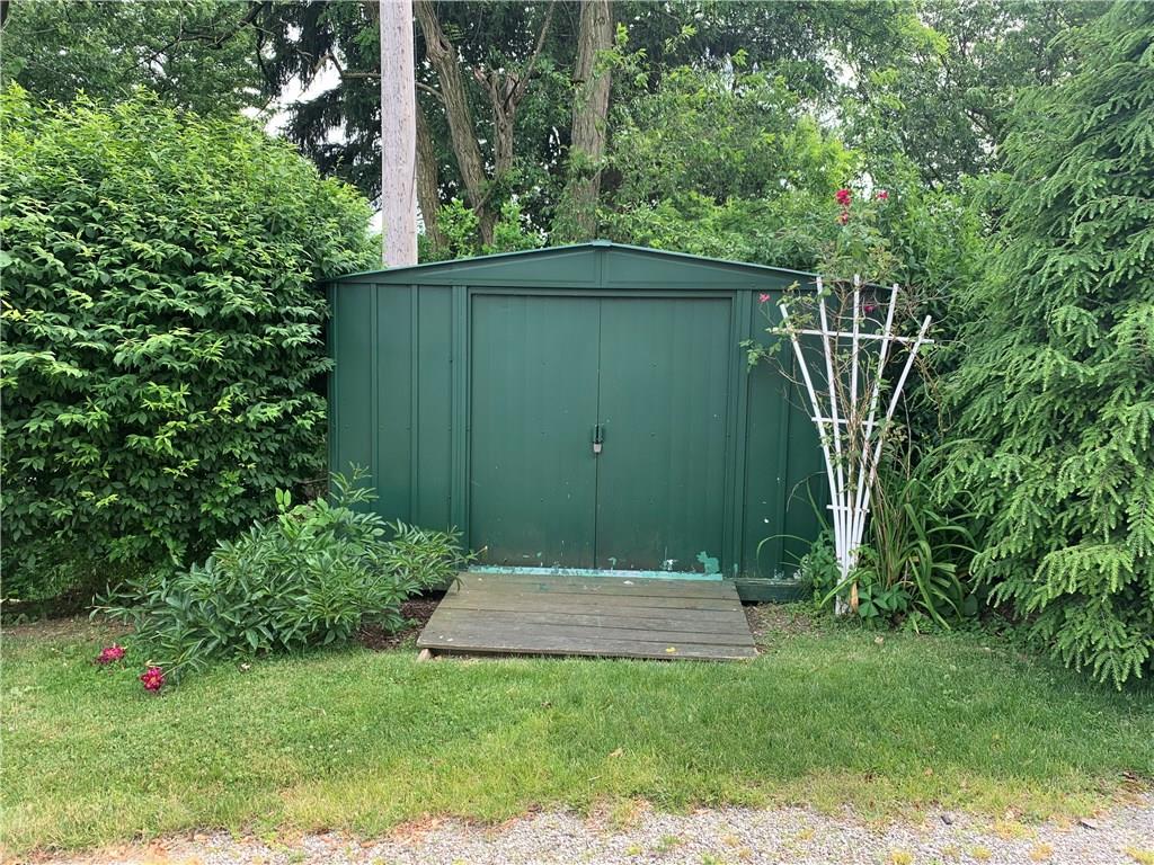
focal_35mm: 26
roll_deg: -2.1
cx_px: 577
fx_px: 867
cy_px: 432
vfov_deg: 53.1
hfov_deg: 67.3
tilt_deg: -6.7
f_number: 1.8
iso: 25
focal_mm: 4.25
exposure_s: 1/242
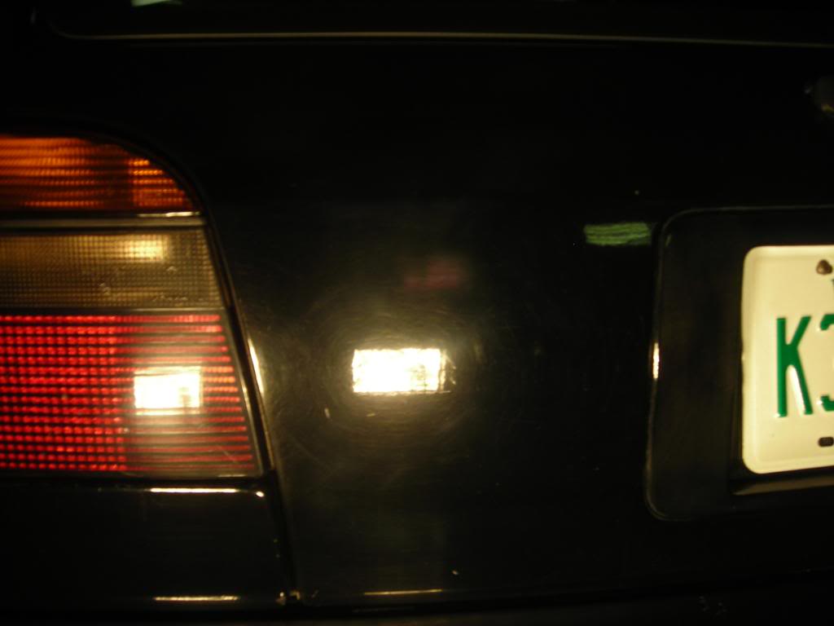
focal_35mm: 38
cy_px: 313
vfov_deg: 37.7
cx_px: 417
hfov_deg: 49.0
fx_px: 916
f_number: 3.2
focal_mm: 6.3
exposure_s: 1/36.8
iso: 50
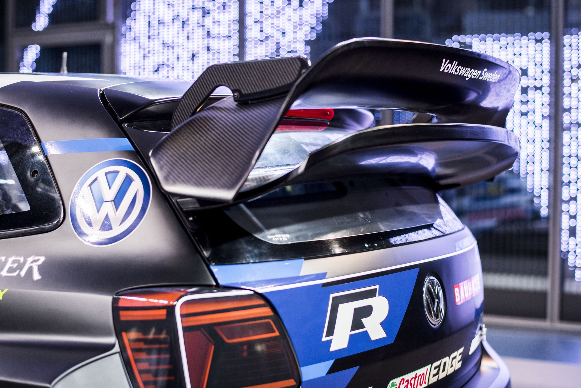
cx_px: 290
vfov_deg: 23.4
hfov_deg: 34.5
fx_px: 936
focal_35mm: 58
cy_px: 194
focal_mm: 58
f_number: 2.5
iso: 320
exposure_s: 1/400
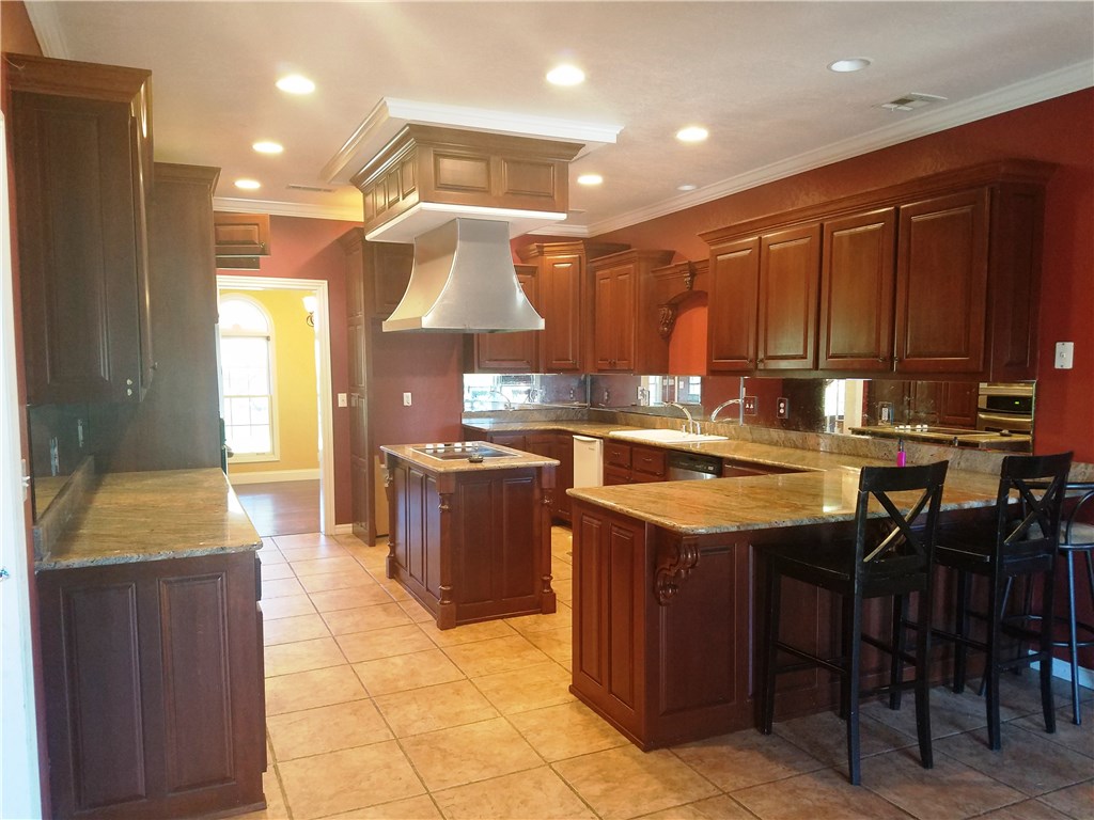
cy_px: 410
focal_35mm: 26
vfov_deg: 53.1
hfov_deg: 67.3
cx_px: 547
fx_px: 822
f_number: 1.7
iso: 200
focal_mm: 4.2
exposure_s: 1/24
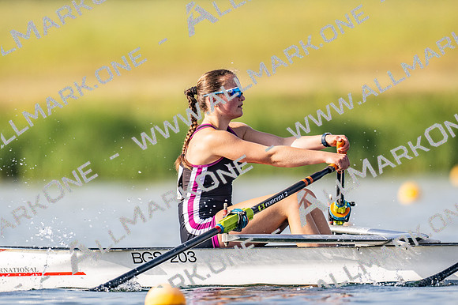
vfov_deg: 1.5
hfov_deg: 2.3
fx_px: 11443
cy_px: 152
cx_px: 229
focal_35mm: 900
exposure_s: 1/2500
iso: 200
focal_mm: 600
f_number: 4
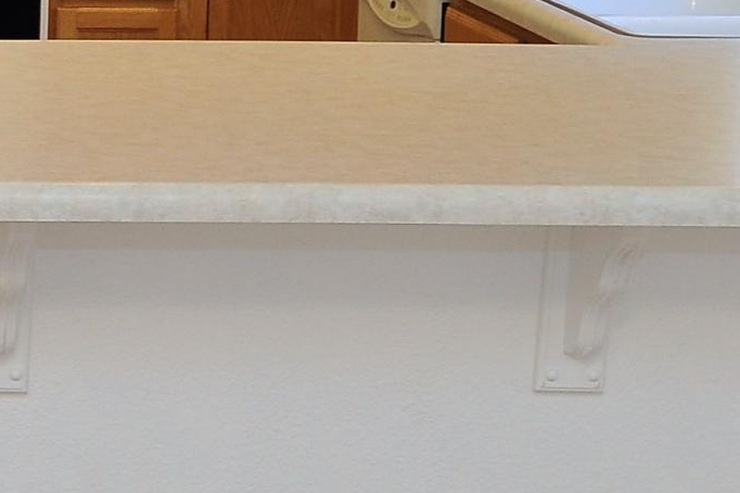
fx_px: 2712
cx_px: -289
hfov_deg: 14.7
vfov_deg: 10.3
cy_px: -5
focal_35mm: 132
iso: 1000
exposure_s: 1/30
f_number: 8
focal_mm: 30
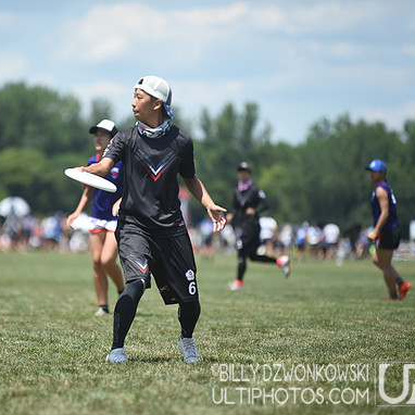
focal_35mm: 258
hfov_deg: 6.8
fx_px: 3499
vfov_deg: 6.8
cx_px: 142
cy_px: 208
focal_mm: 200
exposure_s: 1/1250
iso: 100
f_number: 2.8
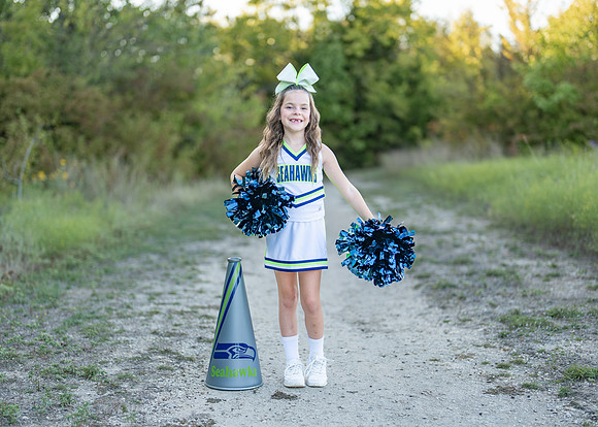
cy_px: 236
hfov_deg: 33.6
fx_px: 991
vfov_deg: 24.3
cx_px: 294
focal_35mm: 58
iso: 100
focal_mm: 50
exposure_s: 1/800
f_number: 1.2
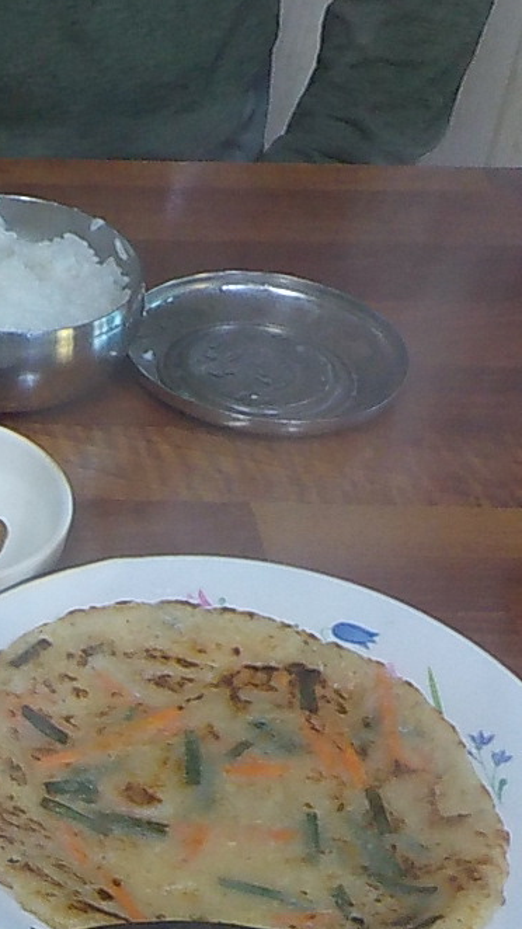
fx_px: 1945
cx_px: -331
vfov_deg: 26.0
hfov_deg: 14.0
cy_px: 828
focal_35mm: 79
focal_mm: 4.1
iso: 220
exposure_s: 1/30
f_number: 3.3
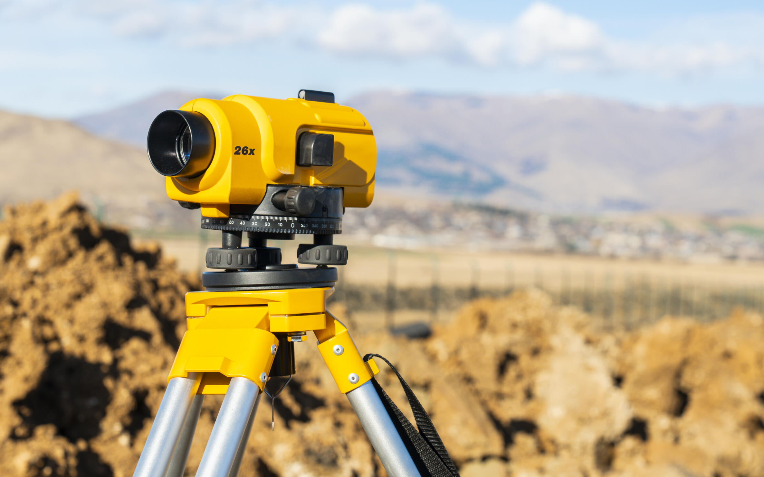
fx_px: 1603
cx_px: 374
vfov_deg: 16.9
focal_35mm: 77
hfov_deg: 26.8
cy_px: 215
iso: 400
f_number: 8
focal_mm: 70
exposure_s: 1/125
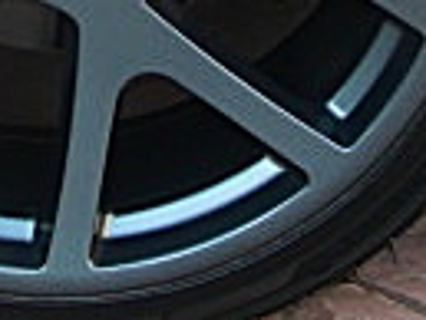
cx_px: -40
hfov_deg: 11.0
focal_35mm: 178
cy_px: -264
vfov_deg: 8.1
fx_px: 2193
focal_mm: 6.3
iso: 50
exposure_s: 1/80
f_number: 2.8
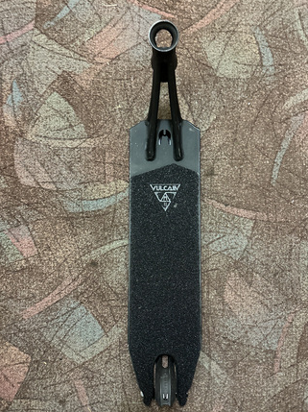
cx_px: 166
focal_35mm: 28
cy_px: 221
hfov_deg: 49.6
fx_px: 333
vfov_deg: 63.4
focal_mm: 6.86
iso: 1000
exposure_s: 1/25
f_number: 1.78
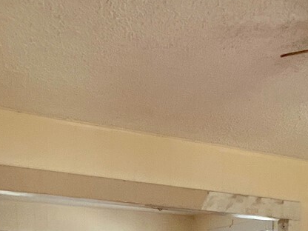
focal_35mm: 50
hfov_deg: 37.0
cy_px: 344
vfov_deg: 23.4
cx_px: 240
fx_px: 445
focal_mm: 1.57
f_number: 1.8
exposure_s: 1/60
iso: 250
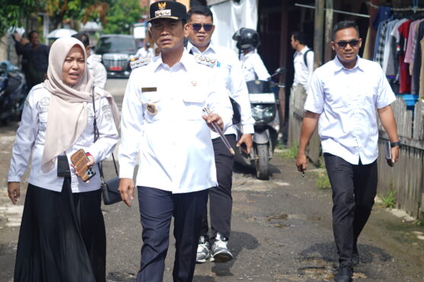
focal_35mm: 92
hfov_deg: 22.2
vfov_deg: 14.8
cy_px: 152
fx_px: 1082
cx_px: 219
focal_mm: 50
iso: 50
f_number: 3.2
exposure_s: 1/640
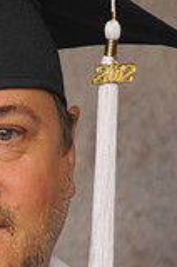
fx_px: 4220
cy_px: 205
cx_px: -48
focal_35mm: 570
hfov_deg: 2.4
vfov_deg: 3.6
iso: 200
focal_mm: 105
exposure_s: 1/60
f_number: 5.6
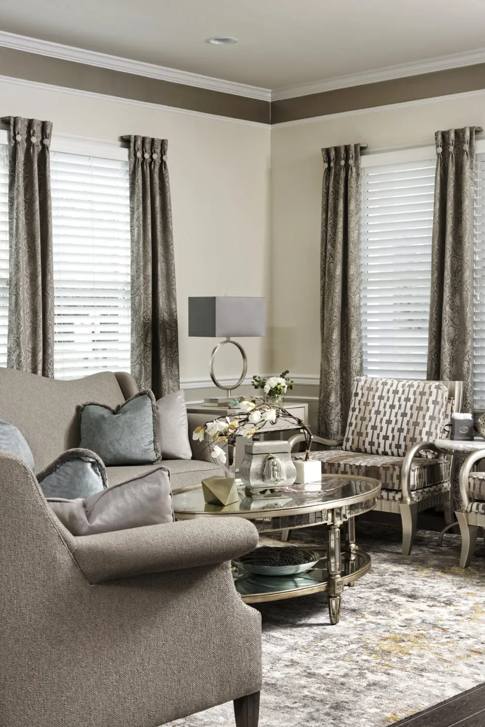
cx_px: 242
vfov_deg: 38.2
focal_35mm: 52
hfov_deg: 26.0
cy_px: 364
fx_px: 1050
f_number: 10
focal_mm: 52
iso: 320
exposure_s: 1/60
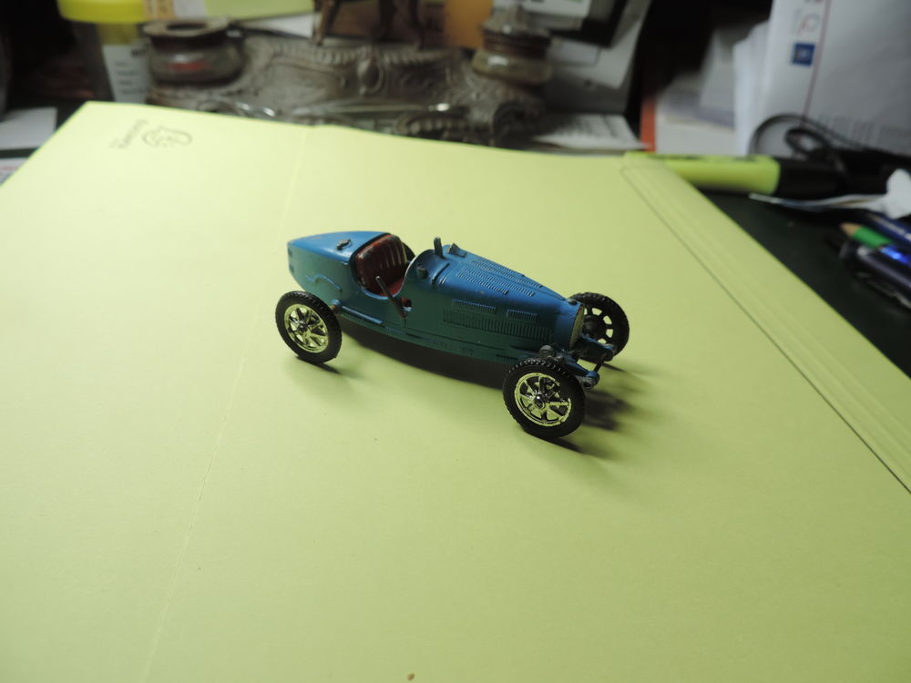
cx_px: 456
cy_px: 342
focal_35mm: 24
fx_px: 632
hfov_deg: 71.6
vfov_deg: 56.8
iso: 90
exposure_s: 1/30
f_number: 3
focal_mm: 4.3
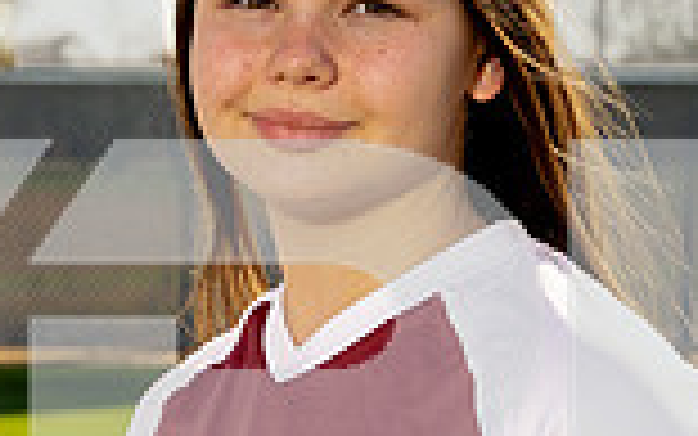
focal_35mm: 232
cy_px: 380
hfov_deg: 9.0
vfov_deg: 5.7
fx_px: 4415
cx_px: -59
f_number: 7.1
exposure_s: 1/250
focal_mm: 61
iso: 100
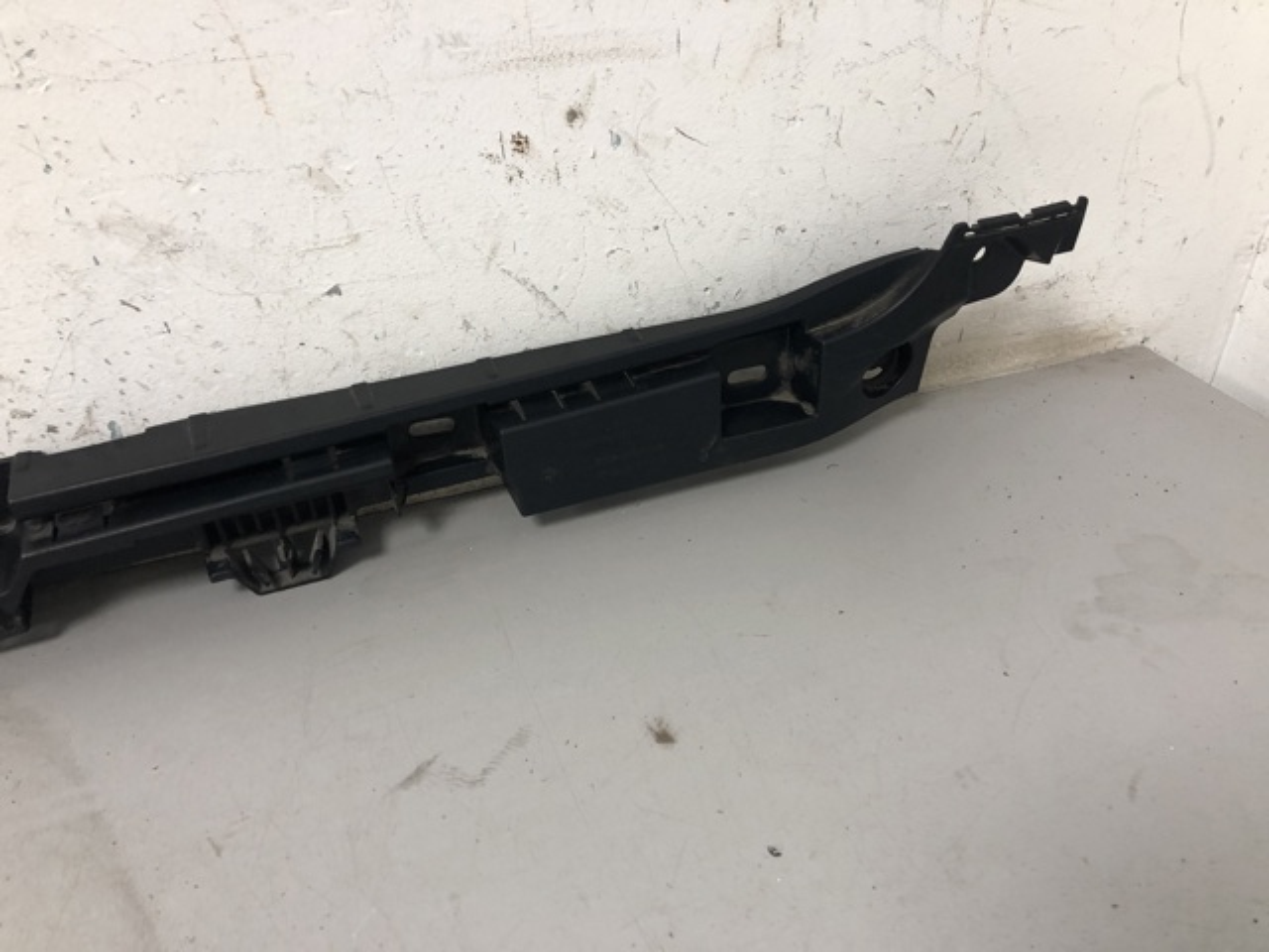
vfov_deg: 49.7
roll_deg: +2.1
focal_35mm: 28
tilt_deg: -36.5
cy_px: 476
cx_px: 634
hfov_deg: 63.4
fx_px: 1026
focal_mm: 4
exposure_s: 1/25
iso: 40
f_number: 1.8
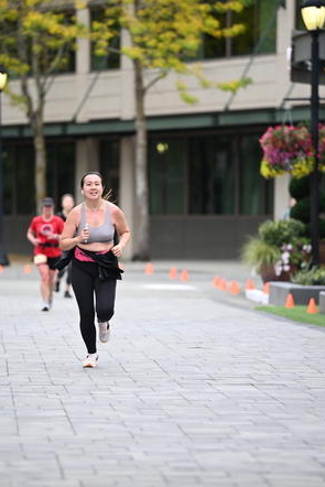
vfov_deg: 8.3
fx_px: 3369
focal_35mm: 249
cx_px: 134
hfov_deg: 5.5
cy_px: 244
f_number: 2.8
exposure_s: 1/1600
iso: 640
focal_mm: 200
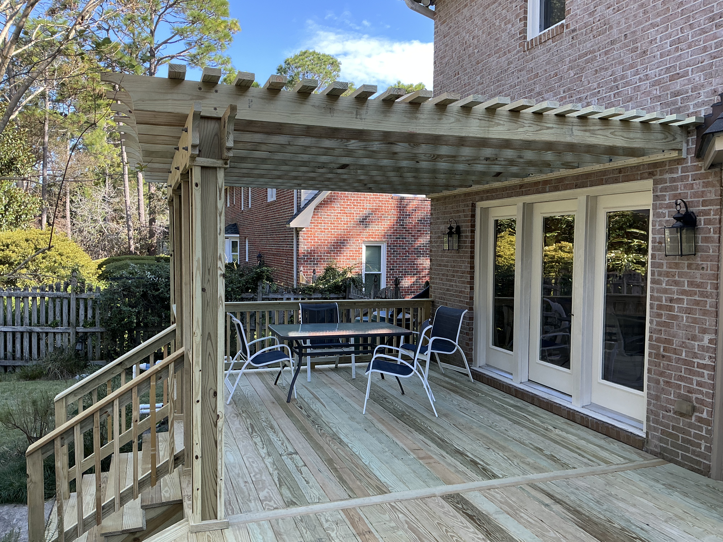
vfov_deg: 49.7
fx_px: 585
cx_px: 362
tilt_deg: -3.1
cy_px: 271
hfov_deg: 63.4
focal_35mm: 28
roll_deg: -0.3
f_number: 1.8
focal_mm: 3
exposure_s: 1/183
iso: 25
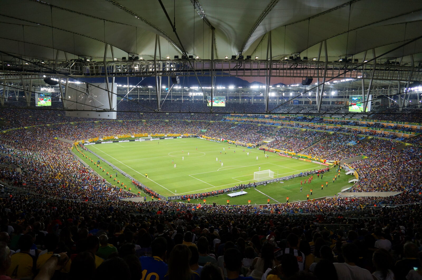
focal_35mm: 24
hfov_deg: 73.8
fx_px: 281
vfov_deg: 53.0
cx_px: 211
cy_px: 140
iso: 500
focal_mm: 16
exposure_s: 1/160
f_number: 4
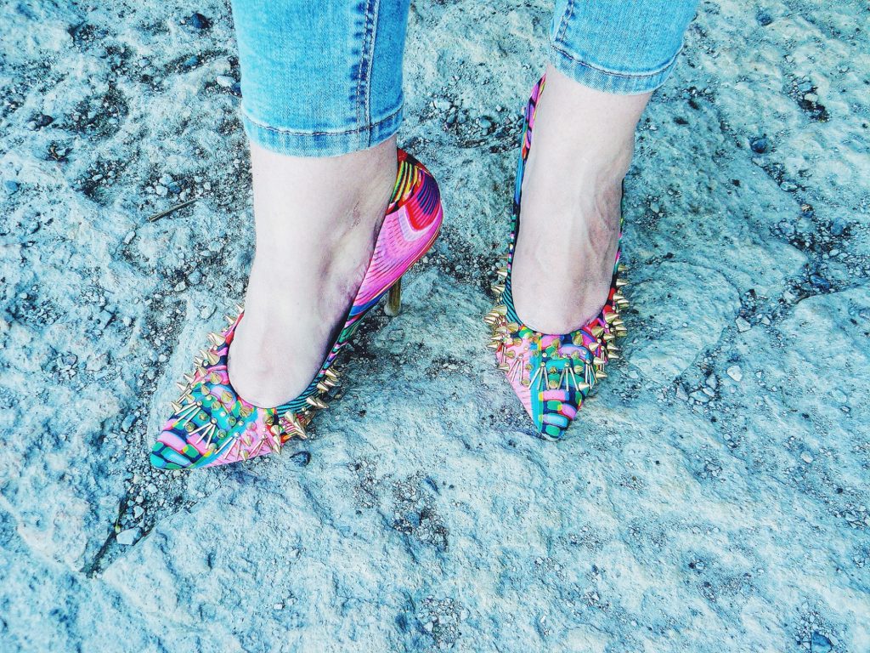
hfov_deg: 51.4
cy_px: 326
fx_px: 905
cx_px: 435
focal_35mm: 36
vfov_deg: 39.7
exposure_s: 1/60
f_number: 2.8
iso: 100
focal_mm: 6
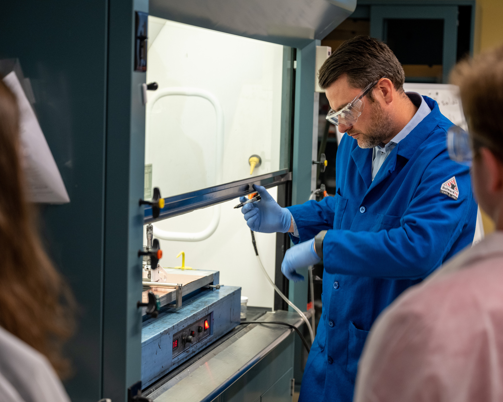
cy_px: 201
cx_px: 267
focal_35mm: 79
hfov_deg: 24.1
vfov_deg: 19.4
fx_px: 1176
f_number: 3.5
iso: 1250
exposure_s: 1/125
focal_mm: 70
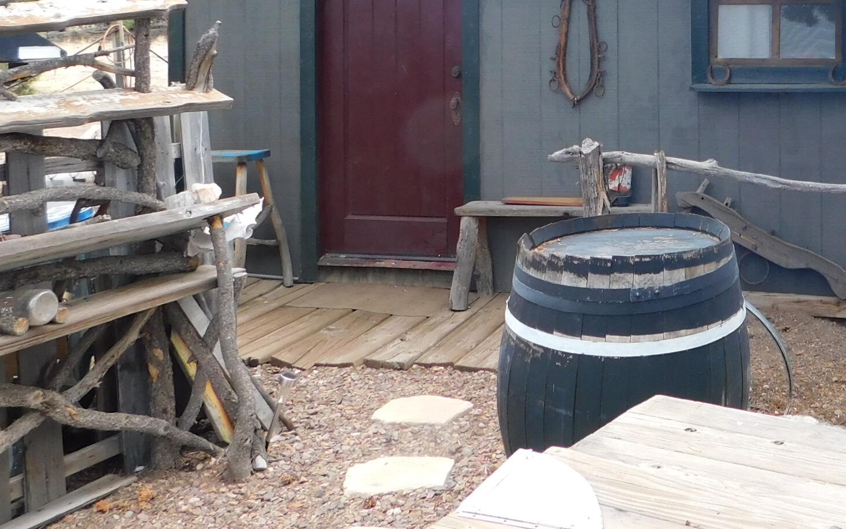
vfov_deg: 24.4
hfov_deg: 37.9
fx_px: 1153
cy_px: -24
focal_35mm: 50
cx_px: 743
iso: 125
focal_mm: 4
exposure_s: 1/125
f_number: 3
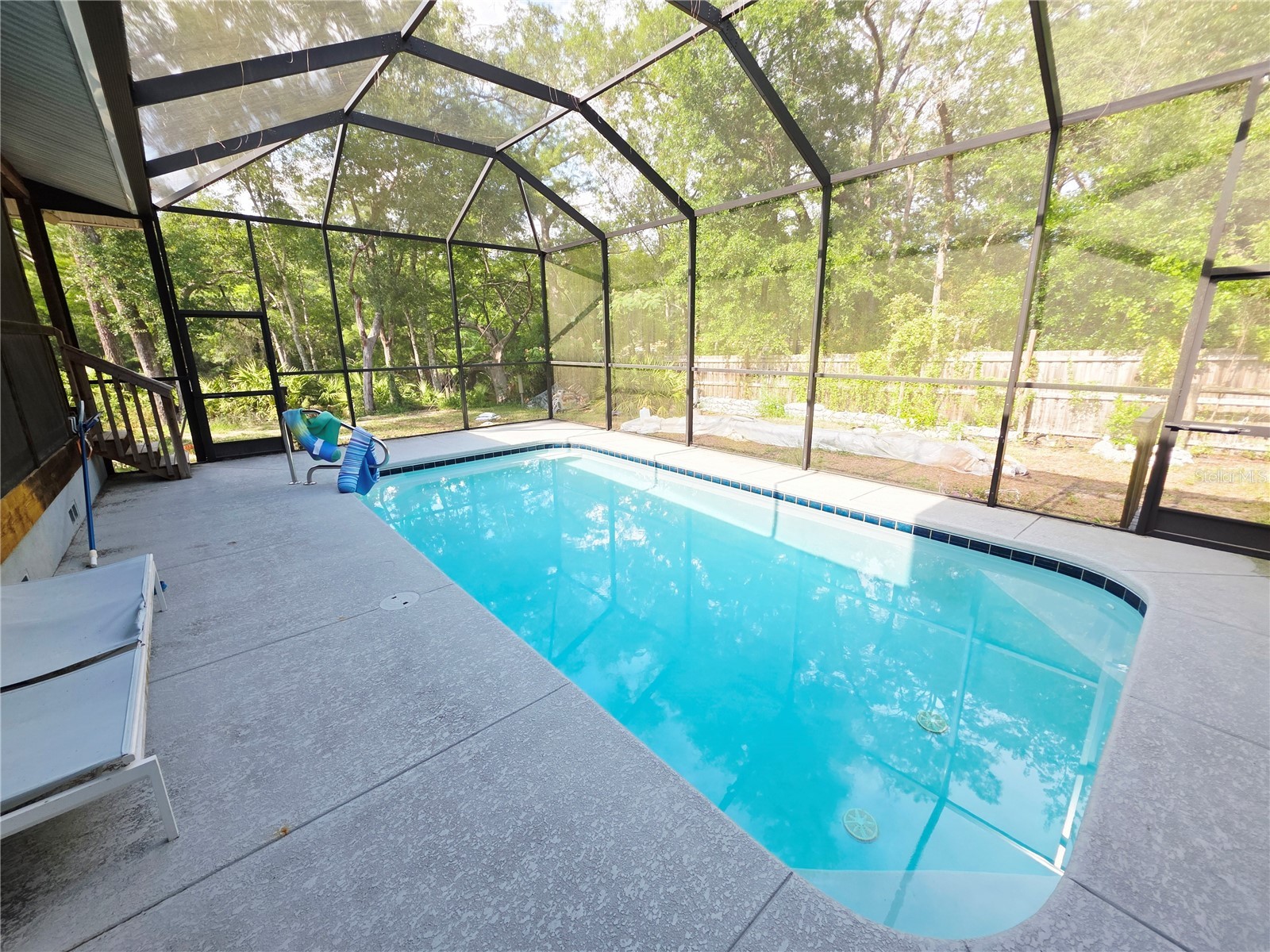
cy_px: 476
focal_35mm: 13
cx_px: 635
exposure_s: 1/221
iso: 40
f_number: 1.9
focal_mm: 2.2
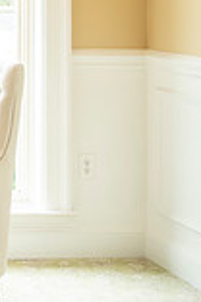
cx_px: -307
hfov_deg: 9.7
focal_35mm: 123
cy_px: -28
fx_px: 1030
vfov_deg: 16.2
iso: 250
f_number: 2.8
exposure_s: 1/160
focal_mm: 31
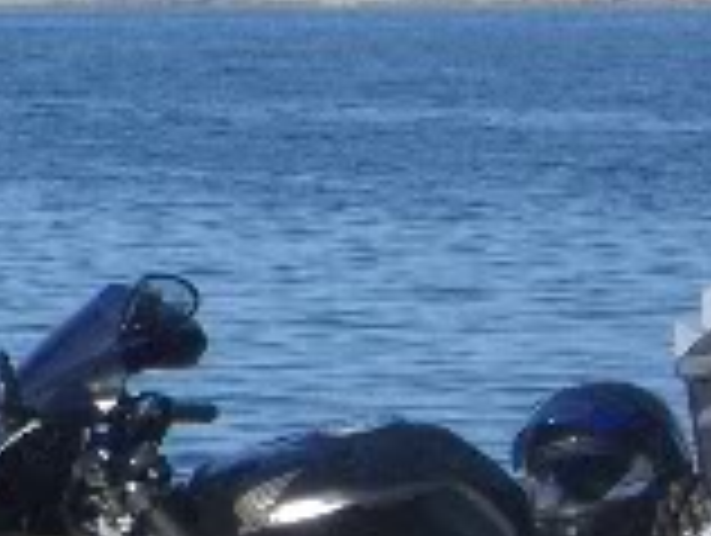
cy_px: 212
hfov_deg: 5.5
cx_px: -270
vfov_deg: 4.2
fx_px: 7323
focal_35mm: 356
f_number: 7
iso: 50
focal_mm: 14.6
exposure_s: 1/160
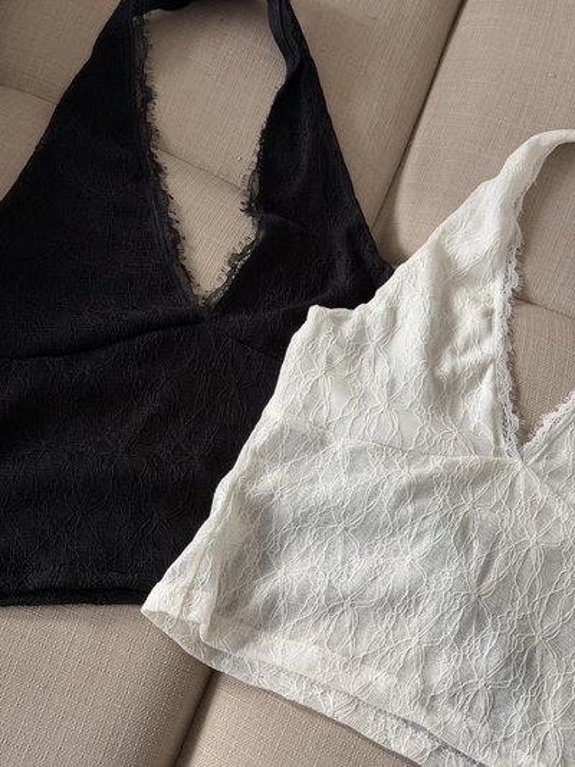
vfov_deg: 39.6
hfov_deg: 30.3
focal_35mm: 48
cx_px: 288
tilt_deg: -64.1
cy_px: 384
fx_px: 1063
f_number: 1.78
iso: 100
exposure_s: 1/108
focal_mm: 6.76
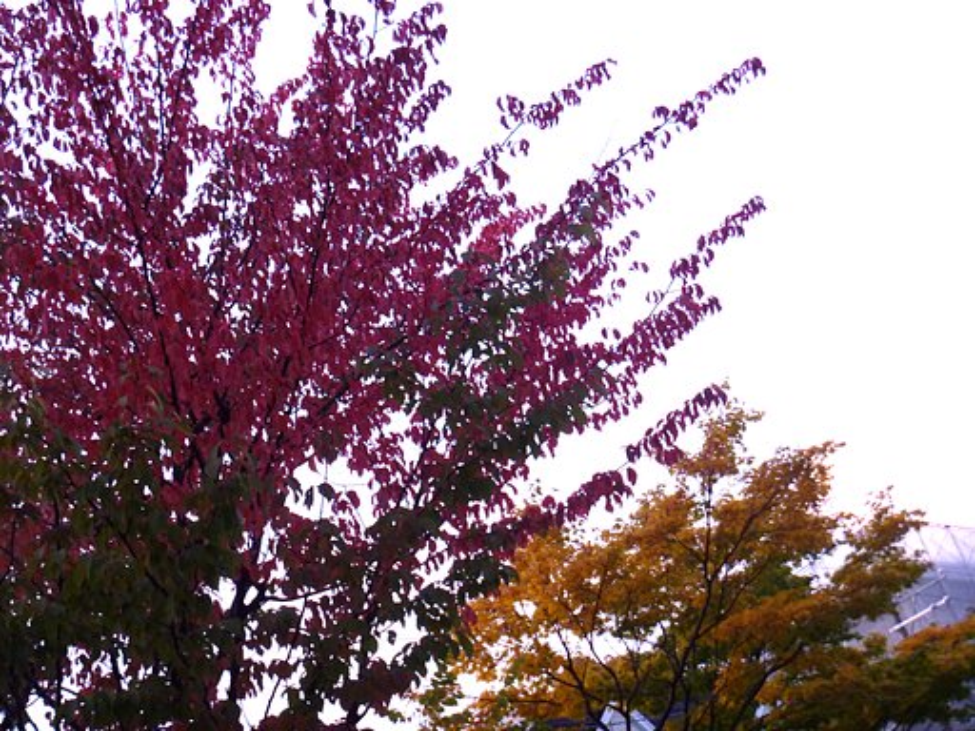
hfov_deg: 40.4
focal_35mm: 47
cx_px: 488
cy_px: 366
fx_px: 1324
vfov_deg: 30.9
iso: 200
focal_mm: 8.3
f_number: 3.7
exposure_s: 1/8
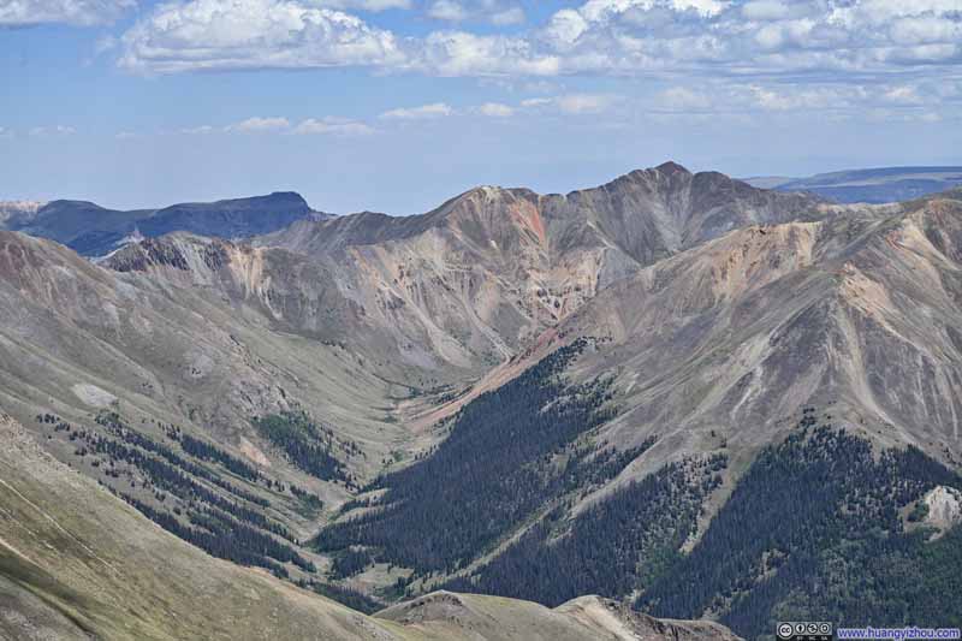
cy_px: 320
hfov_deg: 19.5
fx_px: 2805
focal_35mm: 105
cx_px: 481
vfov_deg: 13.0
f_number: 5.6
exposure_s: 1/800
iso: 64
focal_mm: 105
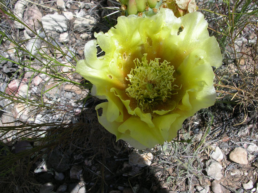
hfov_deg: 49.0
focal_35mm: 38
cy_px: 96
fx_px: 283
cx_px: 129
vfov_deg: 37.7
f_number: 5.6
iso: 50
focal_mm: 5.8
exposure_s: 1/350
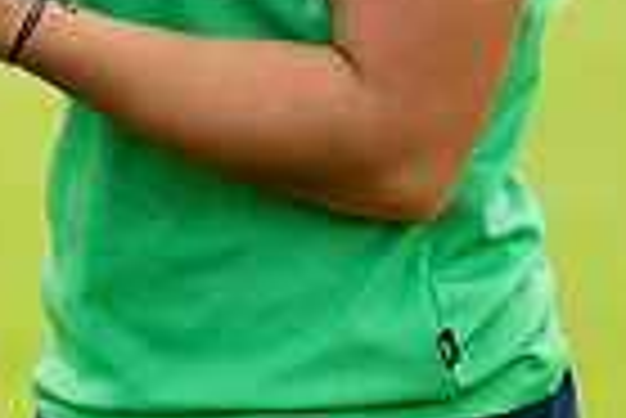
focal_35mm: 355
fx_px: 6179
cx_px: 50
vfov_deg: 3.9
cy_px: -312
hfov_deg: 5.8
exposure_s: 1/320
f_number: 4
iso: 400
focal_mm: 85
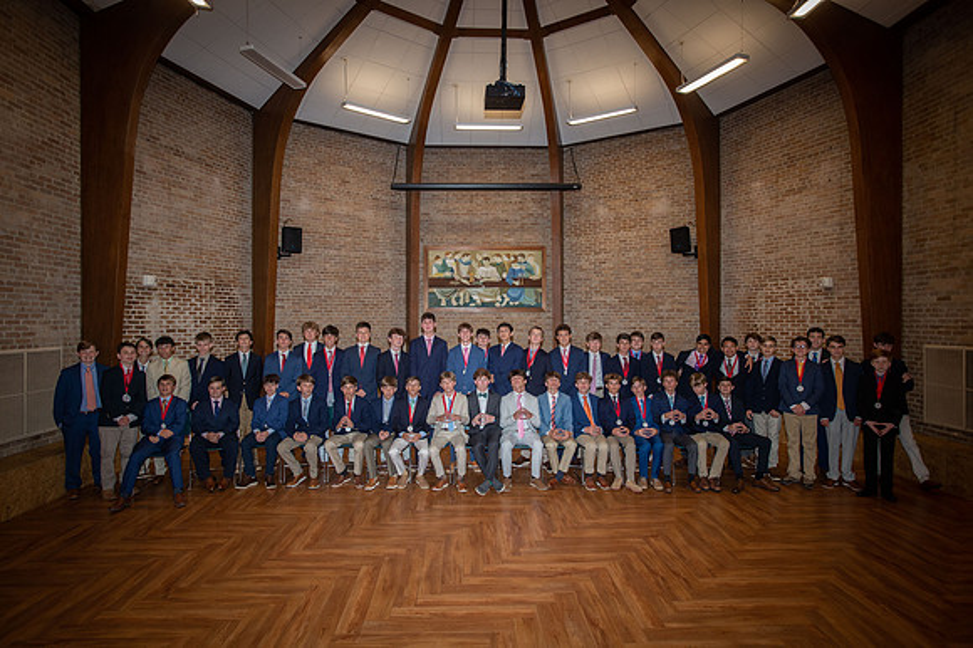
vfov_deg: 61.9
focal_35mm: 20
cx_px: 486
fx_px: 540
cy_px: 324
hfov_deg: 84.0
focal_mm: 20
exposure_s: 1/160
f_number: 5
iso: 2000
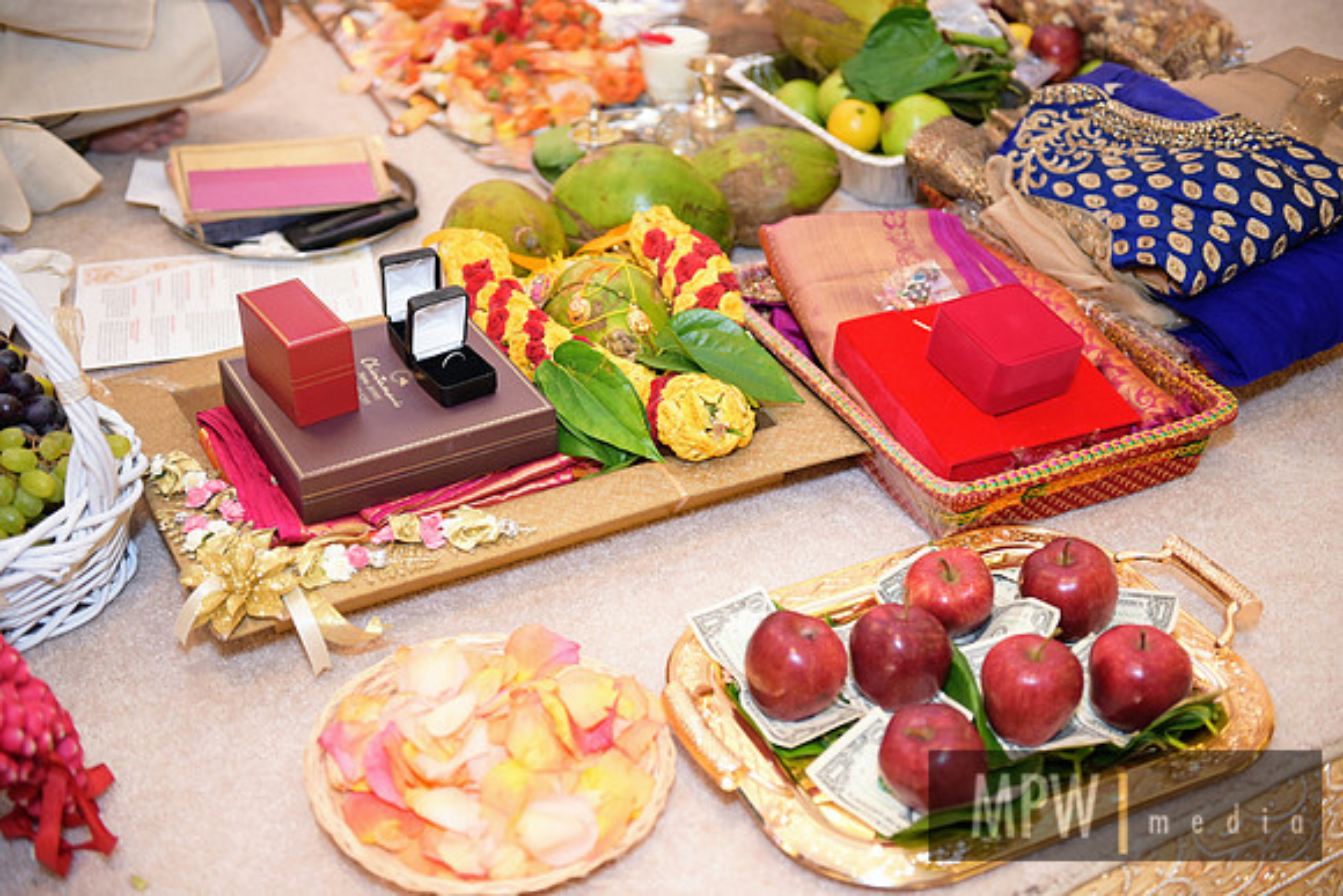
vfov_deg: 28.1
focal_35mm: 48
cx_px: 672
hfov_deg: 41.1
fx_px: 1791
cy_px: 448
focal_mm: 48
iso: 2000
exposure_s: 1/200
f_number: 2.8
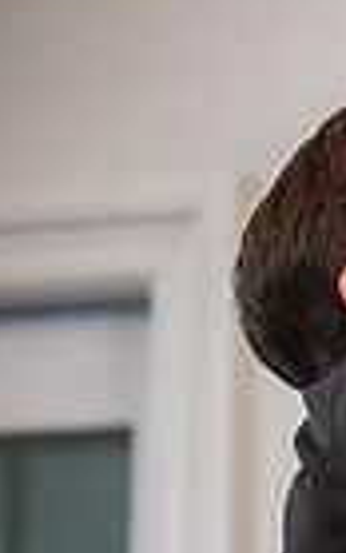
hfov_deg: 2.8
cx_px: 1101
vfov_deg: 4.5
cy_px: 653
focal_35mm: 469
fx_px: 7069
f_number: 2.8
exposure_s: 1/200
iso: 2000
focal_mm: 105
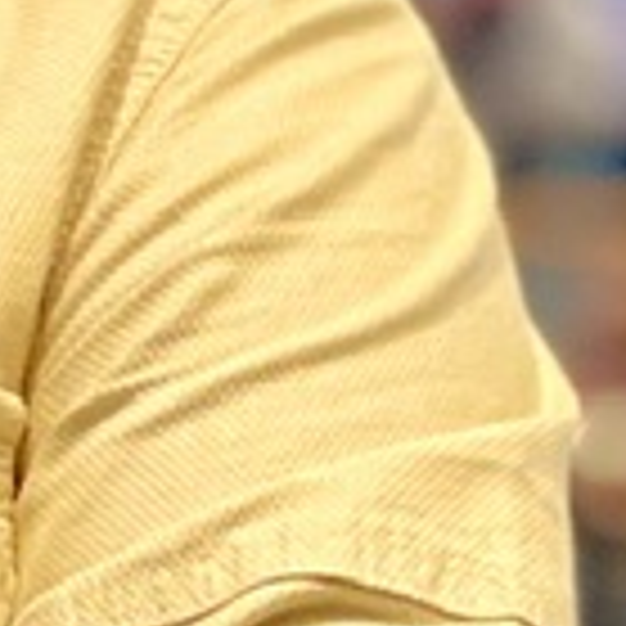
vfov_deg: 3.4
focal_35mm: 521
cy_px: 554
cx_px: -955
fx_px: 10660
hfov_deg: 3.3
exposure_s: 1/33
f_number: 2.2
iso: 200
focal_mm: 7.5
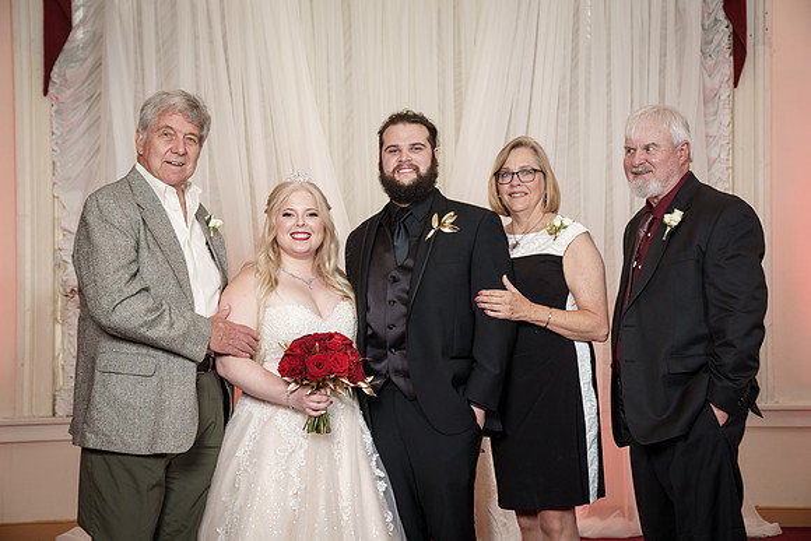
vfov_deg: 21.9
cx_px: 406
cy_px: 270
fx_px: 1397
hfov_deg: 32.4
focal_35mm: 62
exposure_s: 1/100
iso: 2000
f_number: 4
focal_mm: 62
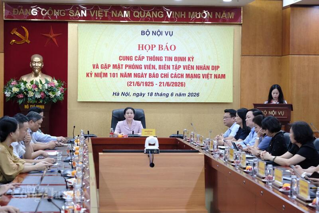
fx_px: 735
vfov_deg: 16.4
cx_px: 160
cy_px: 106
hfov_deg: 24.5
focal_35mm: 83
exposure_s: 1/125
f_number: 5
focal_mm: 55
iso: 5000
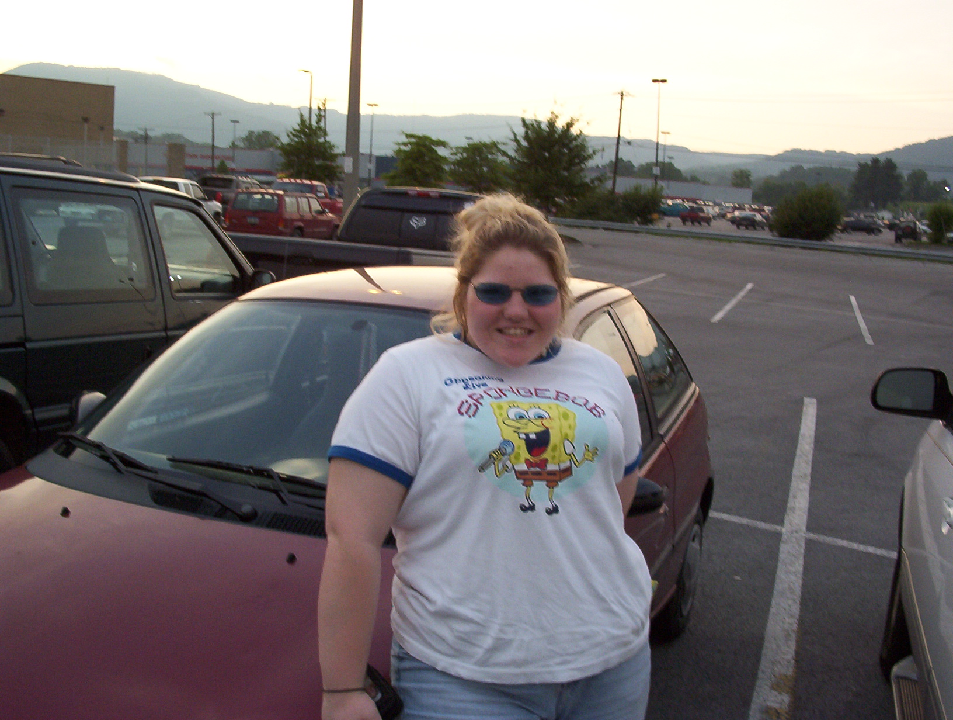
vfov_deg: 37.0
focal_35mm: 39
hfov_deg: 47.8
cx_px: 476
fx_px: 1076
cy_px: 360
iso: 100
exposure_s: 1/70.5
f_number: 4.5
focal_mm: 6
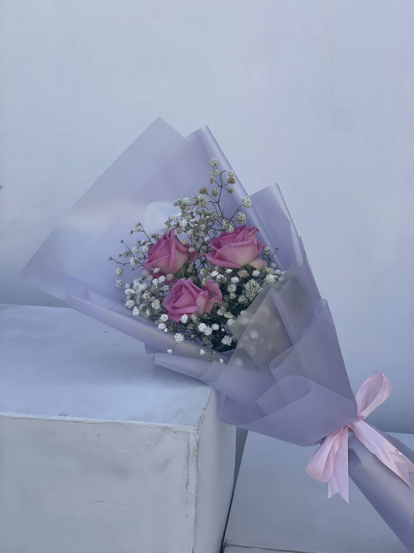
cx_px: 207
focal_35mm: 64
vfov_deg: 30.3
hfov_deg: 22.9
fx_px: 1021
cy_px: 276
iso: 20
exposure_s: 1/694
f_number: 2.2
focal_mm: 7.5
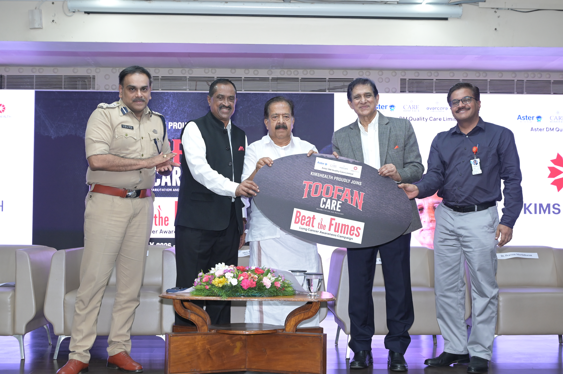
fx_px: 766
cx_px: 282
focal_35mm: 49
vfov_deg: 27.5
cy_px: 187
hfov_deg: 40.4
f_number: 5
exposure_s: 1/125
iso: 2500
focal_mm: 49
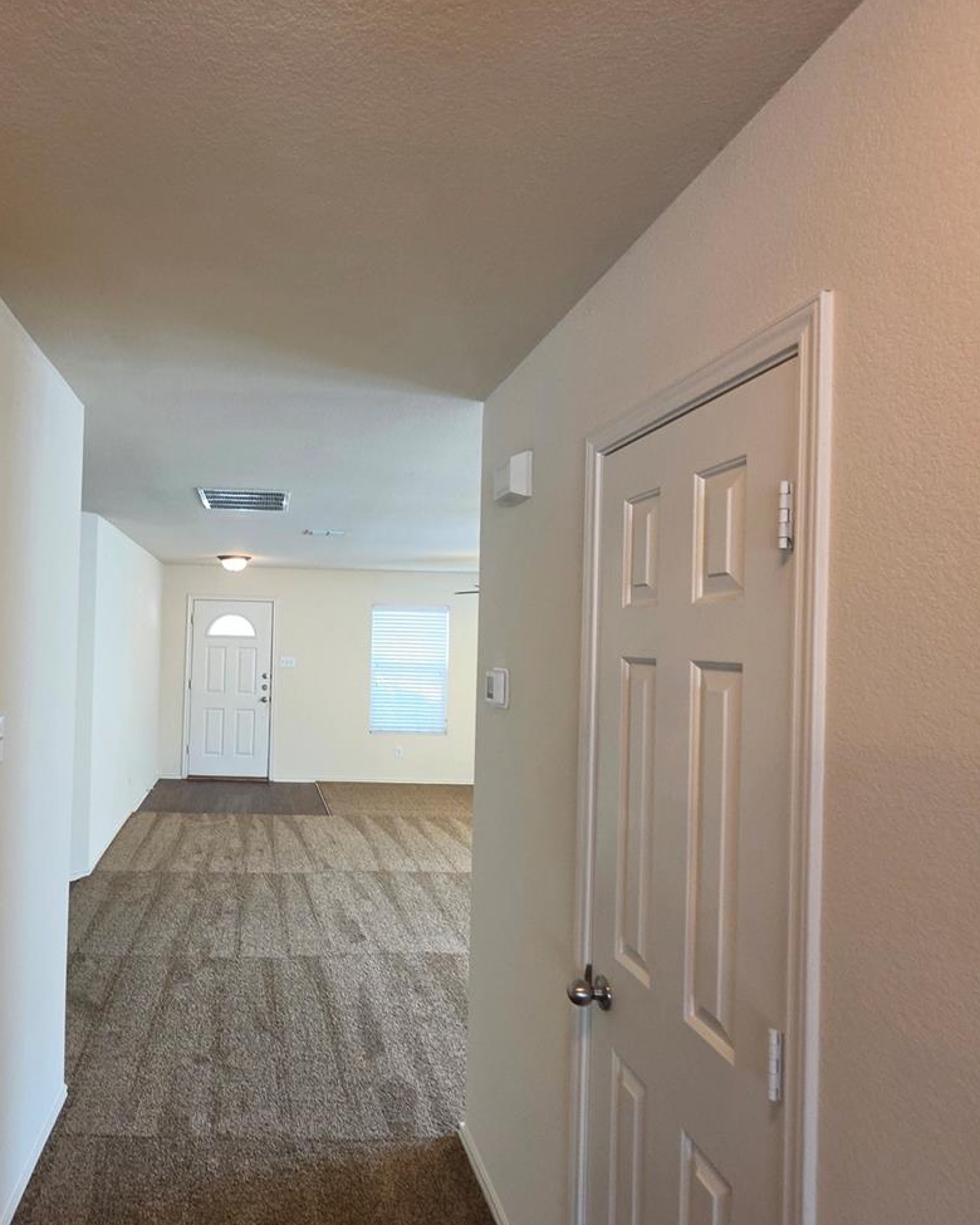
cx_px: 274
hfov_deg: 64.9
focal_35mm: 20
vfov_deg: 80.4
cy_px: 628
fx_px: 725
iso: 250
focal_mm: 2.2
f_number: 1.9
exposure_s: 1/60
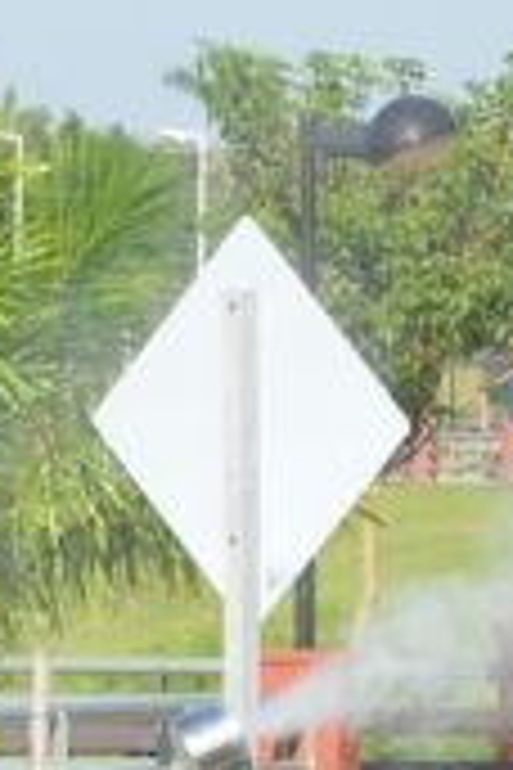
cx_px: 364
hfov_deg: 1.5
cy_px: 835
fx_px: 20091
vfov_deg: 2.2
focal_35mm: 940
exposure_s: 1/2000
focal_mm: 105
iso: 1250
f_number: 11
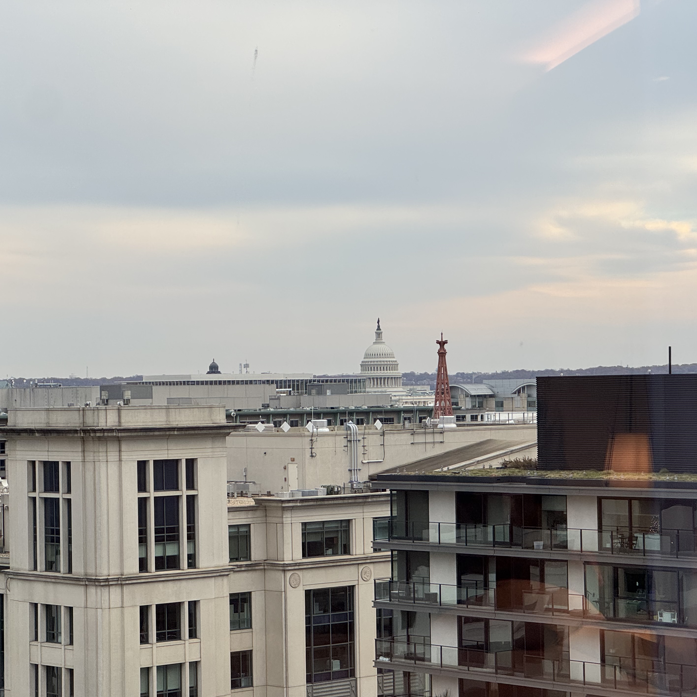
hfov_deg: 17.9
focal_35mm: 97
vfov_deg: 17.9
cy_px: 371
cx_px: 362
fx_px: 2210
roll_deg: +0.7
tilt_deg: -0.3
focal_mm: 9
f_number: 2.8
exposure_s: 1/120
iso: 64
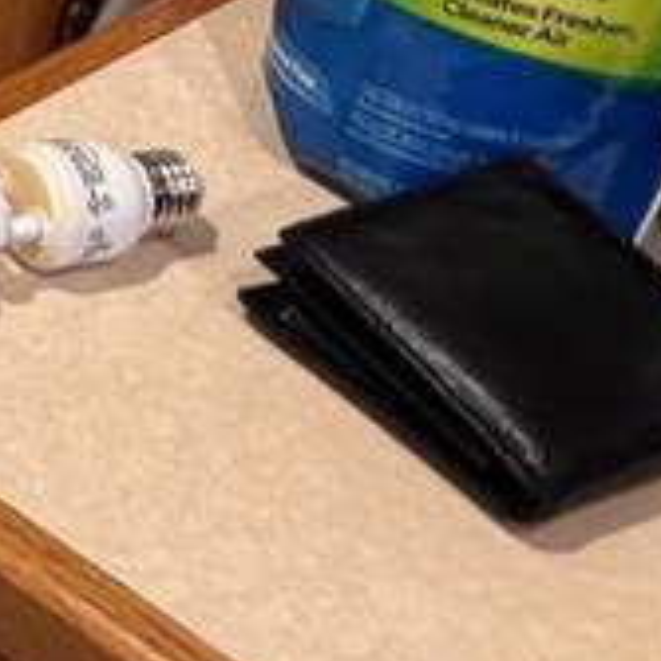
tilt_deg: -32.4
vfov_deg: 12.2
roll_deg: +4.6
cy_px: -47
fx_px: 3046
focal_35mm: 141
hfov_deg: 9.5
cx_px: -1346
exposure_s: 1/60
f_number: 1.6
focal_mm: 5.96
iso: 250
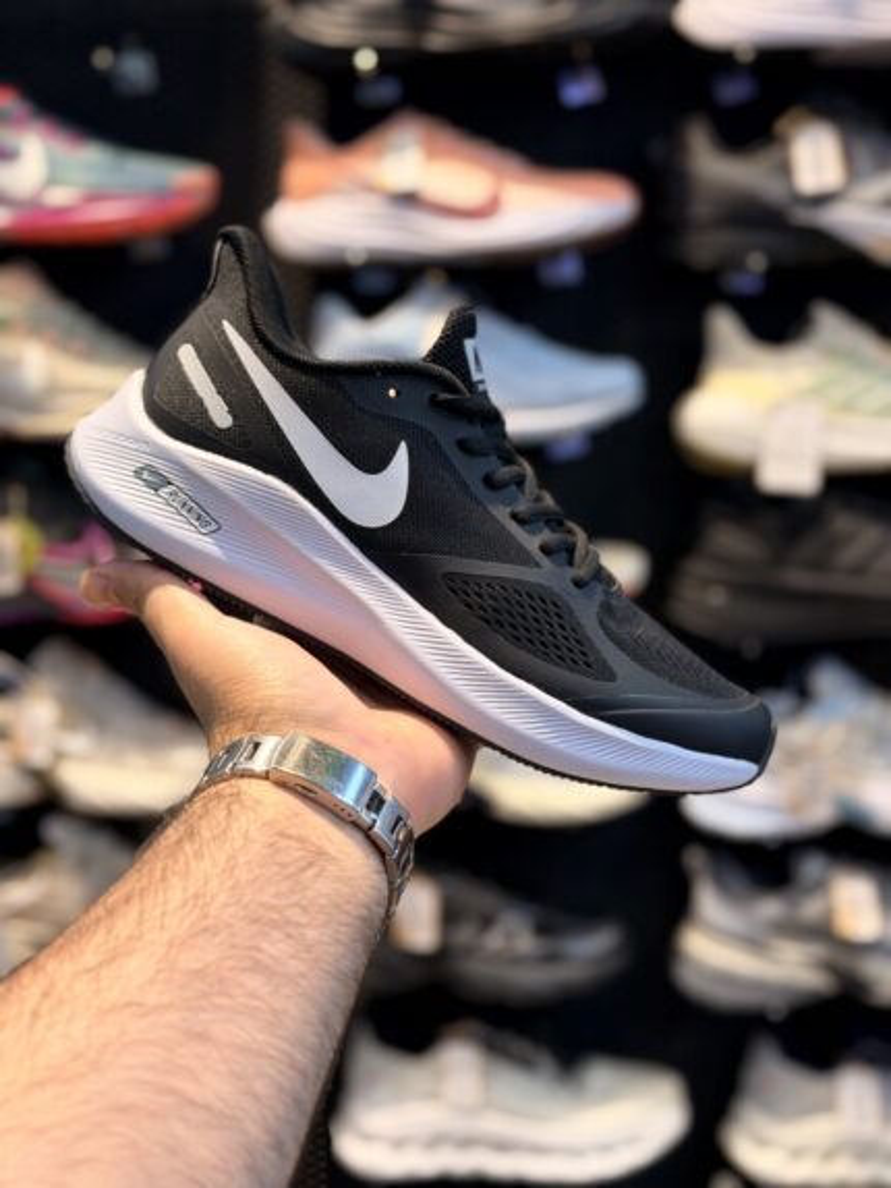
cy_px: 594
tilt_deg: -9.5
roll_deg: +3.1
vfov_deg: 39.6
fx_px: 1647
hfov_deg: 30.3
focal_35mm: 48
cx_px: 446
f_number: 1.78
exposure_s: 1/100
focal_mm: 6.76
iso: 64
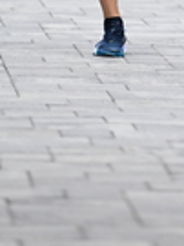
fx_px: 5579
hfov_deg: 1.9
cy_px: -180
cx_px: 170
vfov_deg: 2.5
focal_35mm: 786
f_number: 2.8
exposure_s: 1/1600
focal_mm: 200
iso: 1250
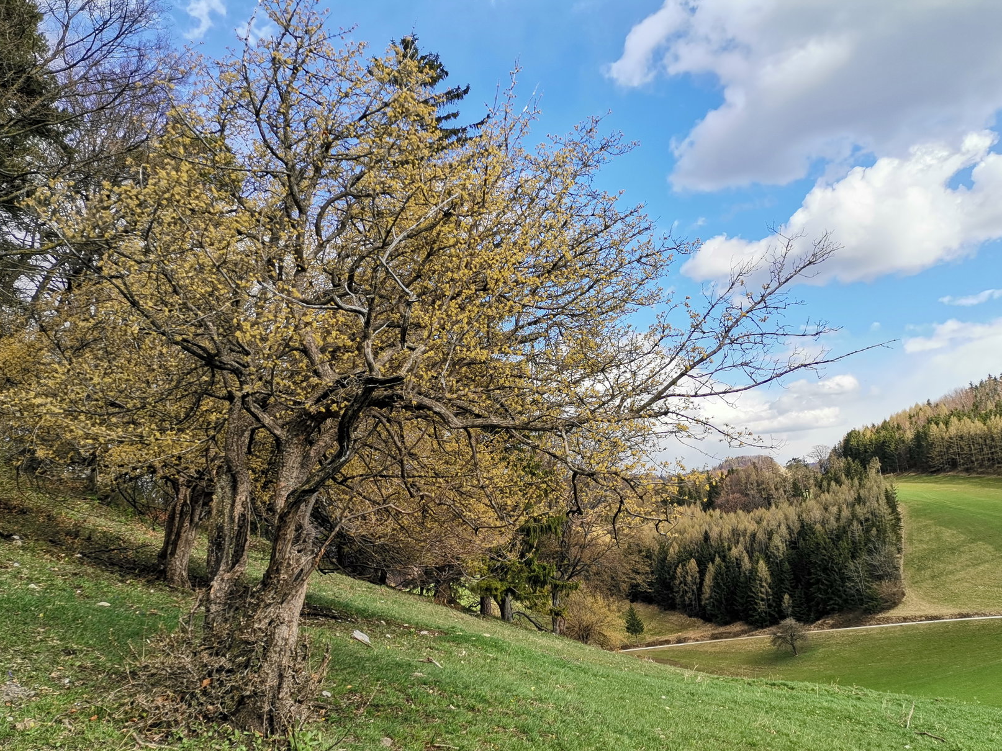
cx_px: 512
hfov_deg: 61.7
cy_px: 416
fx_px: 839
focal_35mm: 29
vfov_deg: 48.1
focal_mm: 4.75
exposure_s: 1/1605
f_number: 1.8
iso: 50
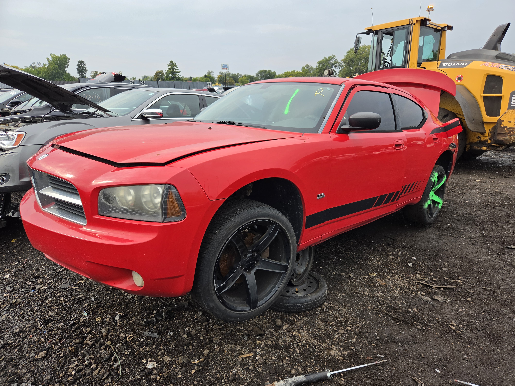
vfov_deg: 58.9
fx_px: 342
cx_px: 258
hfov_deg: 73.9
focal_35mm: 23
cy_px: 193
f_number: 1.8
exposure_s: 1/1704
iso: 80
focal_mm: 5.4
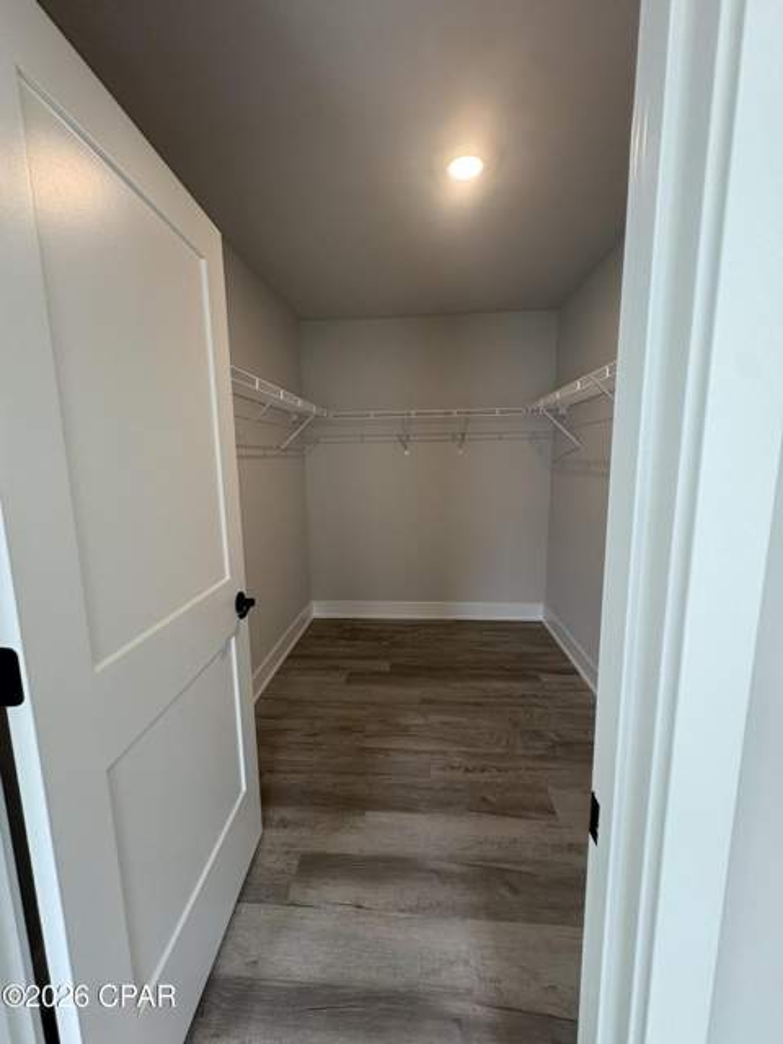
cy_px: 522
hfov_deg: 85.7
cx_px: 392
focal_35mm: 14
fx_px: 422
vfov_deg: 102.1
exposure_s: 1/60
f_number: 2.2
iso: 125
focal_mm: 2.22
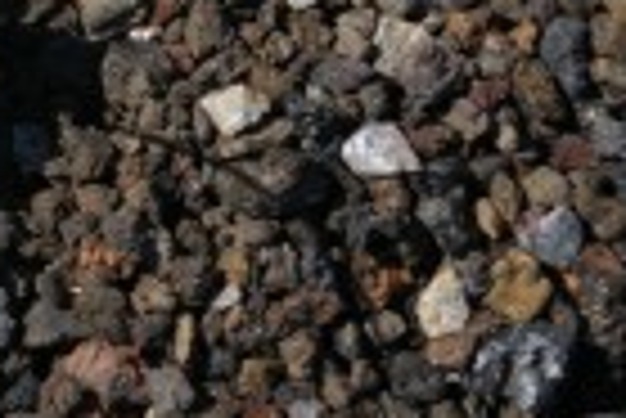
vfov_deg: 5.1
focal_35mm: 269
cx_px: -302
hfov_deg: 7.5
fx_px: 4682
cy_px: -151
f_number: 8
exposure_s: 1/350
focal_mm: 50
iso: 200
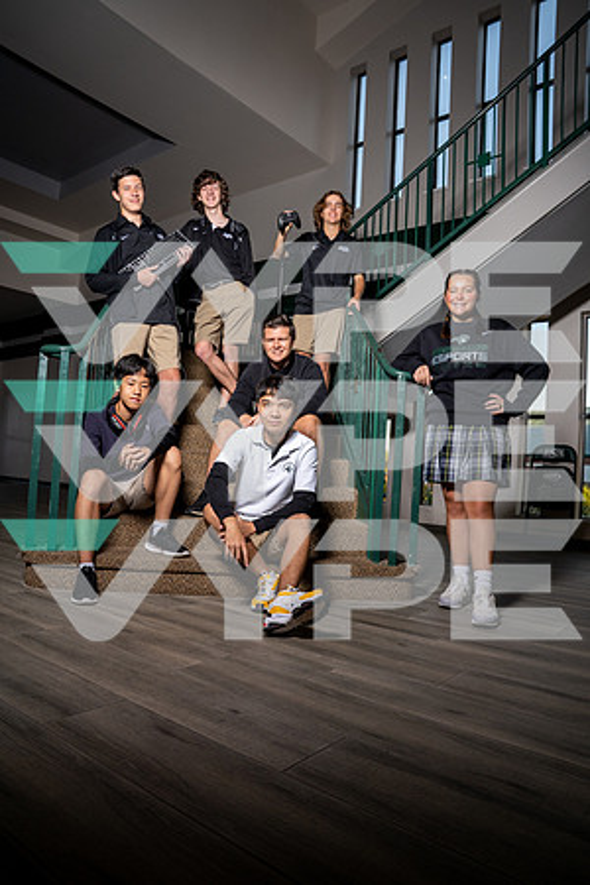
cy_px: 442
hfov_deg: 49.6
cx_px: 295
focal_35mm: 26
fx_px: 639
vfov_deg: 69.4
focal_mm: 26
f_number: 8
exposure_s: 1/250
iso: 800
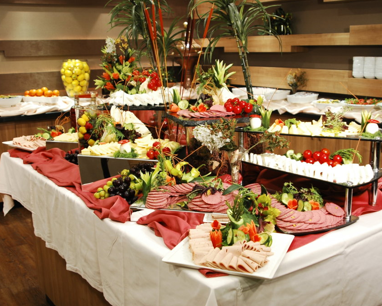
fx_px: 464
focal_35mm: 41
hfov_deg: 44.7
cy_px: 153
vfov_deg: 36.5
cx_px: 212
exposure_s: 1/10
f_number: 4
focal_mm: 24
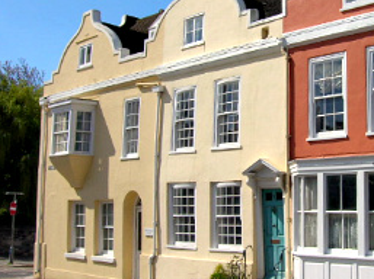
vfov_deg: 26.5
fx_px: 593
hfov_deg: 34.1
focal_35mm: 55
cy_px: 120
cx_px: 292
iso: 50
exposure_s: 1/697
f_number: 4.9
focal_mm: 5.7
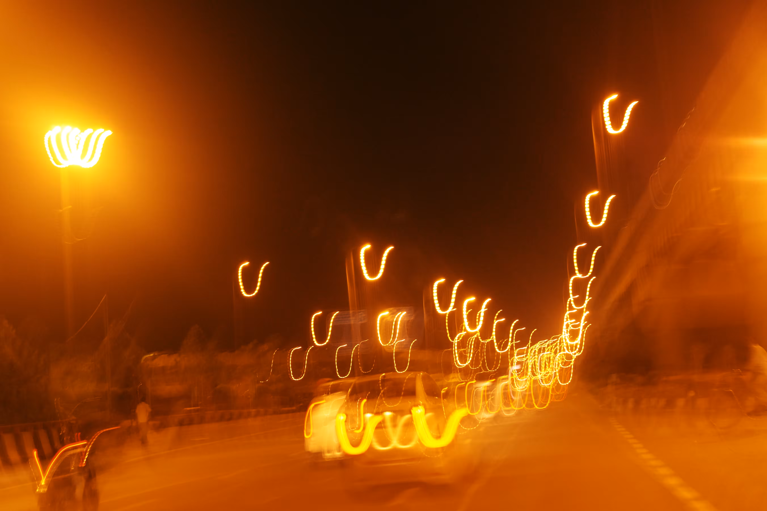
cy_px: 256
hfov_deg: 43.6
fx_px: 958
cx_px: 384
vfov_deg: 29.8
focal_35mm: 45
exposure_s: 1/3
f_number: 5.6
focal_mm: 30
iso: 800
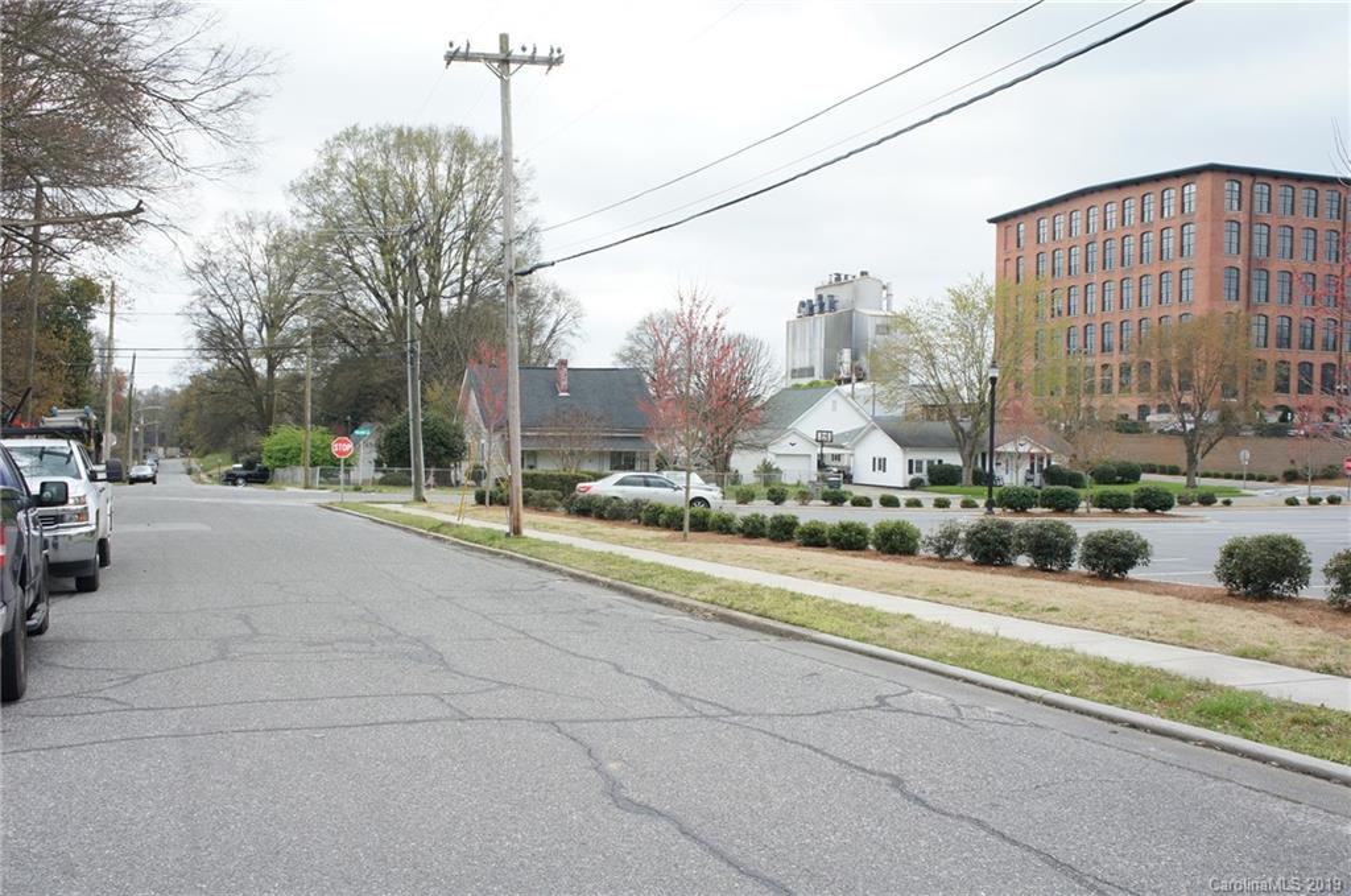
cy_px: 448
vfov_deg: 36.7
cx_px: 676
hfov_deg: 53.2
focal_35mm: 36
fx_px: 1349
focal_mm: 24
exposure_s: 1/100
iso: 200
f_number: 10
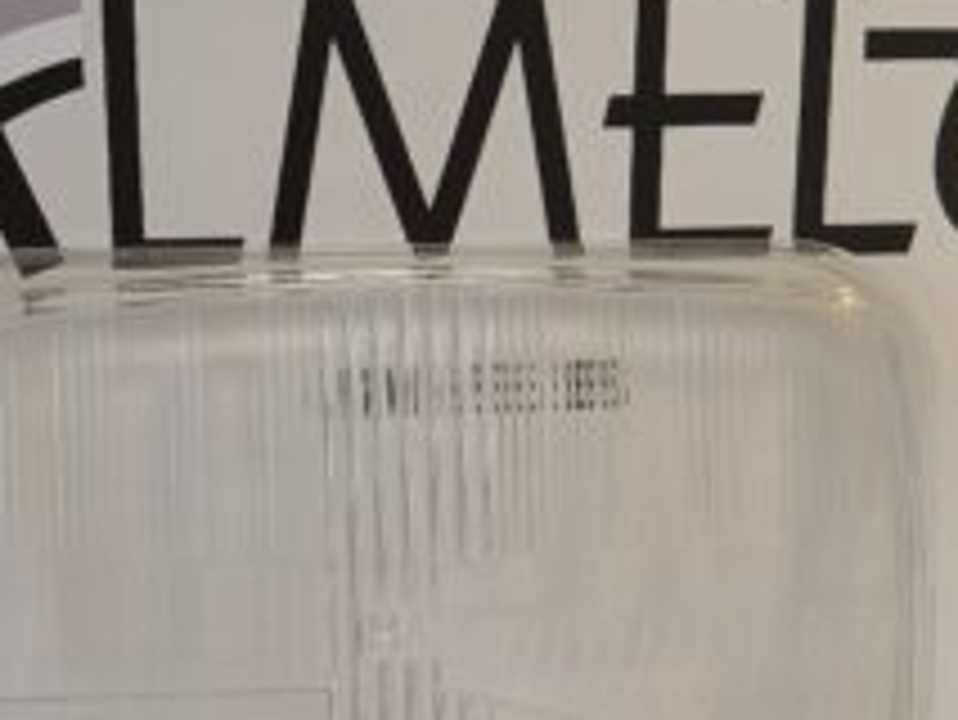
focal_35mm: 61
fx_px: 1689
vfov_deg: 23.9
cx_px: 328
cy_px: 493
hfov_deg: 31.4
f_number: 1.8
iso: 64
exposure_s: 1/50
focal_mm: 3.98
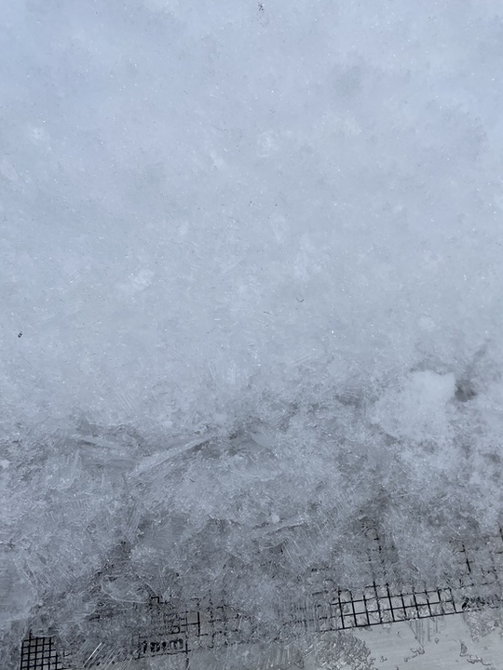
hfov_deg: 38.2
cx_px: 340
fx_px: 717
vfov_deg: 49.6
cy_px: 423
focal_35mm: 37
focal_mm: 4.2
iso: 32
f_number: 1.6
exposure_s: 1/1182
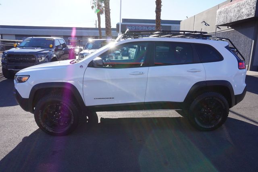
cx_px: 129
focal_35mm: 24
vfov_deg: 53.1
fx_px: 172
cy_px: 86
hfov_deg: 73.8
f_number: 10
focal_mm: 16
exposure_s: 1/80
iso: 100
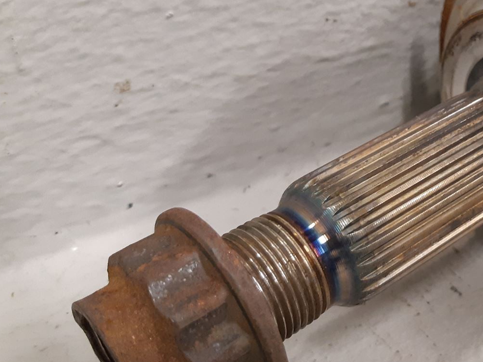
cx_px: 446
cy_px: 146
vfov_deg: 27.5
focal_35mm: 53
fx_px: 740
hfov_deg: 33.9
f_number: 1.7
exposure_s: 1/33
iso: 250
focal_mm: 3.93
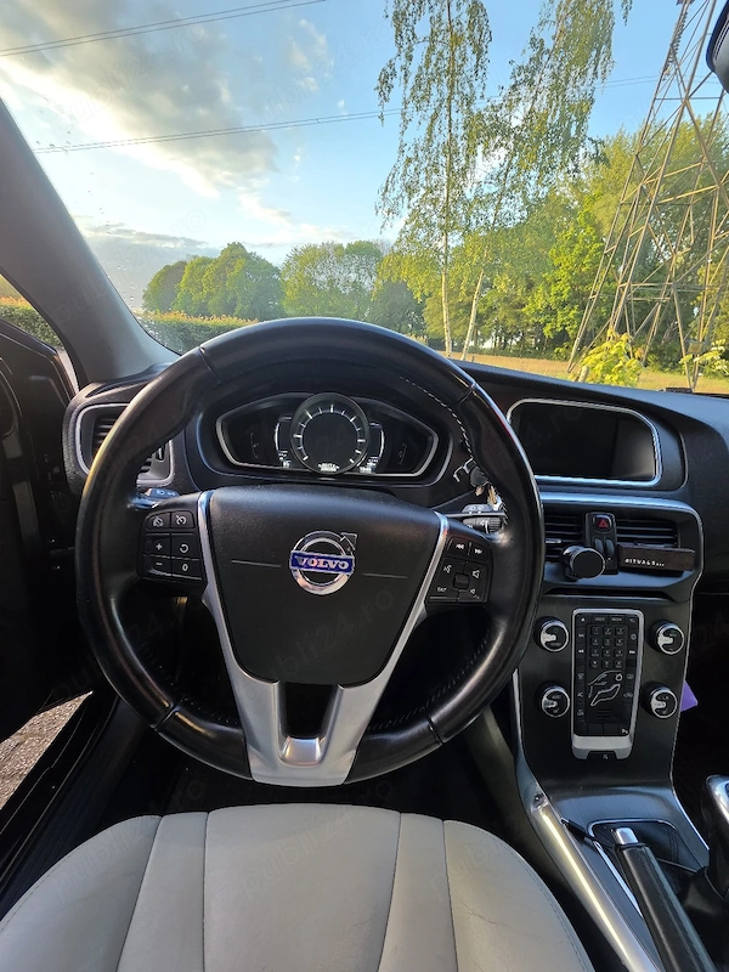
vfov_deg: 106.2
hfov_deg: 89.9
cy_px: 486
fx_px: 365
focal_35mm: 13
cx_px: 364
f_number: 1.9
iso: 160
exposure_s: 1/101
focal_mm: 2.2
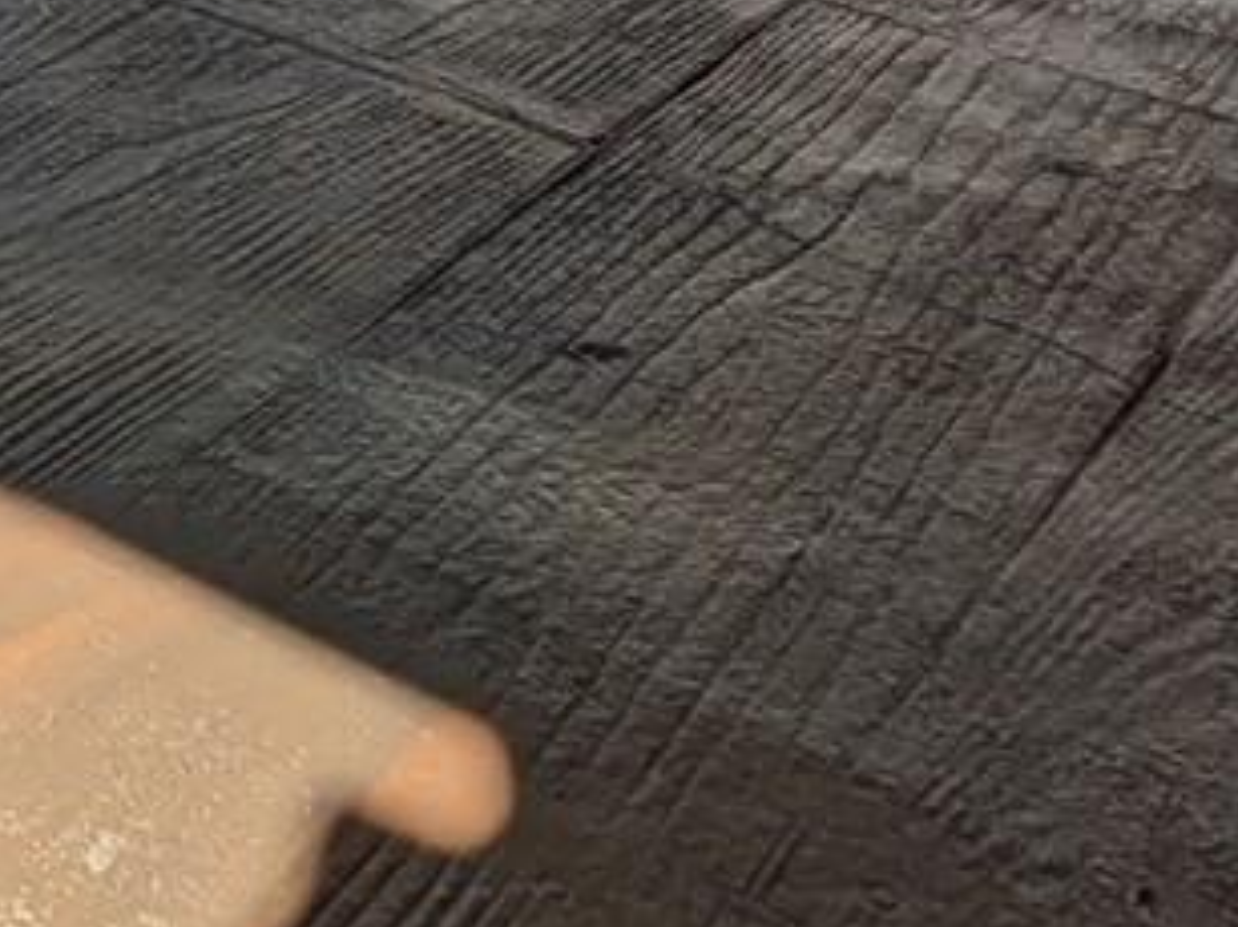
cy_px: -935
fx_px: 2610
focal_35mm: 73
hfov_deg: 22.2
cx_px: -595
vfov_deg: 15.8
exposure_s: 1/460
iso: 49
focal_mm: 1.83
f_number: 2.2
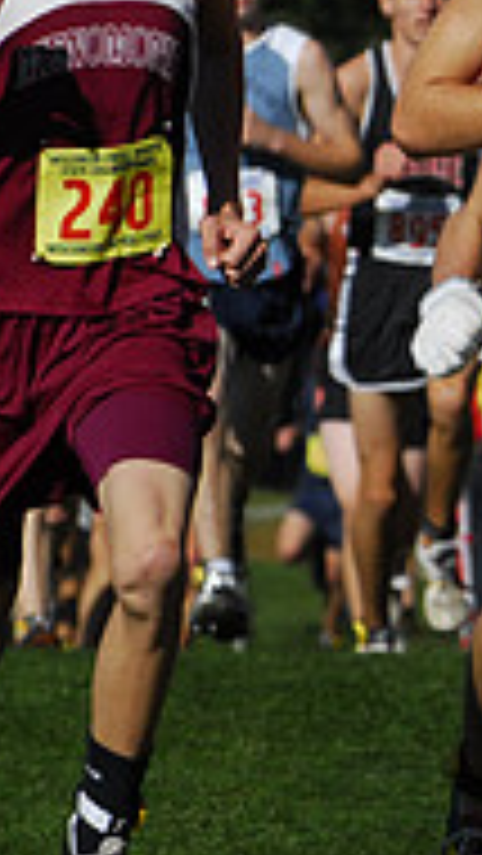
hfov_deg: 1.4
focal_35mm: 839
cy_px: 266
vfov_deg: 2.6
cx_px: 1275
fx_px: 19037
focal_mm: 175
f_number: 7.1
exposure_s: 1/1600
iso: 400
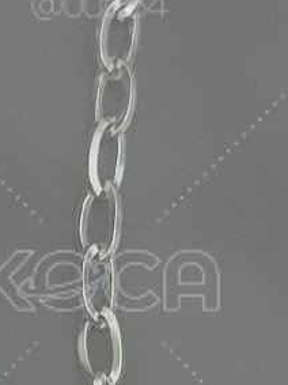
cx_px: -145
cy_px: 361
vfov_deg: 12.6
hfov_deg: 9.3
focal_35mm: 156
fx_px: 1732
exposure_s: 1/60
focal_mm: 5.4
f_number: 1.8
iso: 640
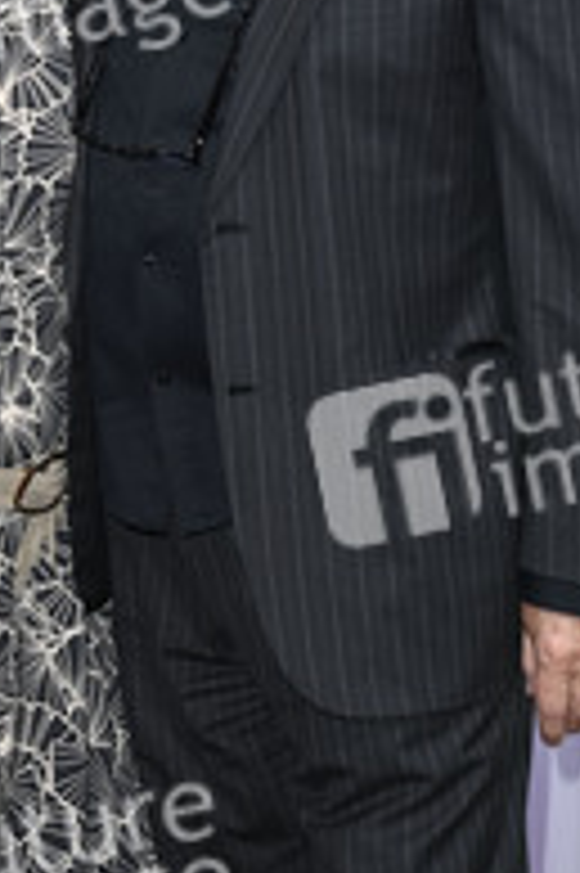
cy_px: 216
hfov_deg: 11.0
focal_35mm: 124
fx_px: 3002
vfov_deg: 16.4
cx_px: 130
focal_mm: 60
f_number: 6.3
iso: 400
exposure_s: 1/250
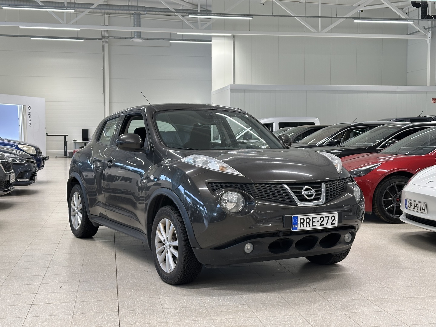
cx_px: 218
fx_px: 605
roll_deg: +0.2
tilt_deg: -3.1
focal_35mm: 48
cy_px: 164
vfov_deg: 30.3
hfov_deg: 39.7
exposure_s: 1/58
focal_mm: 6.86
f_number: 1.78
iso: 125
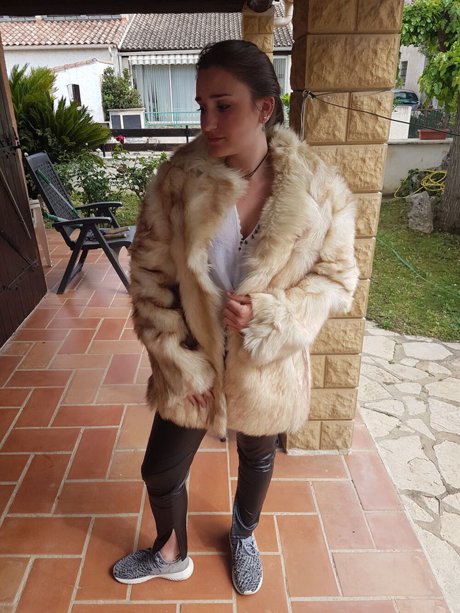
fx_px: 461
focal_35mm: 26
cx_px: 230
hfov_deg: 53.1
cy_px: 306
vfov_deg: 67.3
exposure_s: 1/524
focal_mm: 4.2
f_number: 1.7
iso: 40
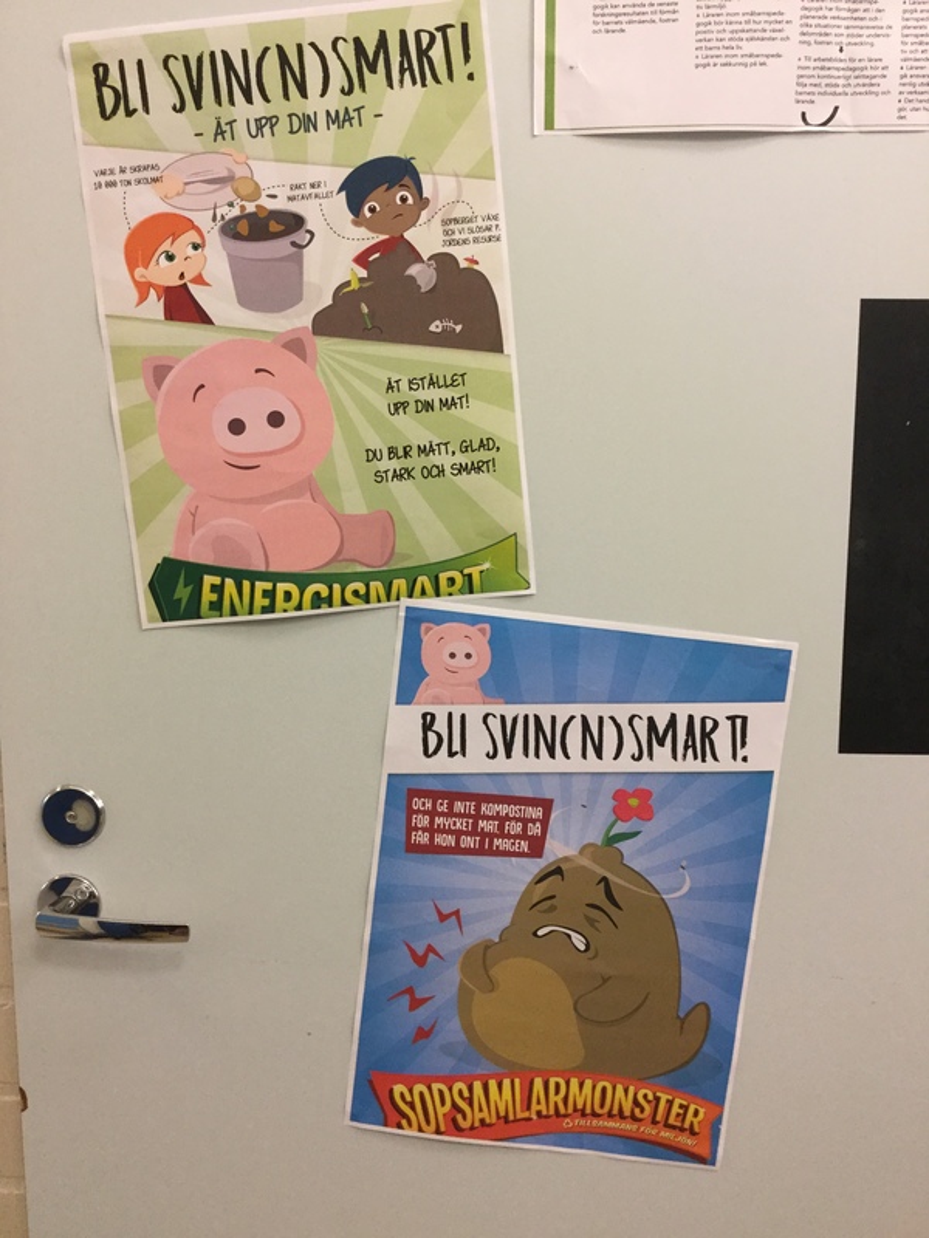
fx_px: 1109
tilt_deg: -9.0
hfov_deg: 45.4
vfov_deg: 58.4
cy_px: 619
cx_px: 464
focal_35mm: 31
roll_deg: -0.3
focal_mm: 3.3
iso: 125
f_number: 2.4
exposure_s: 1/33
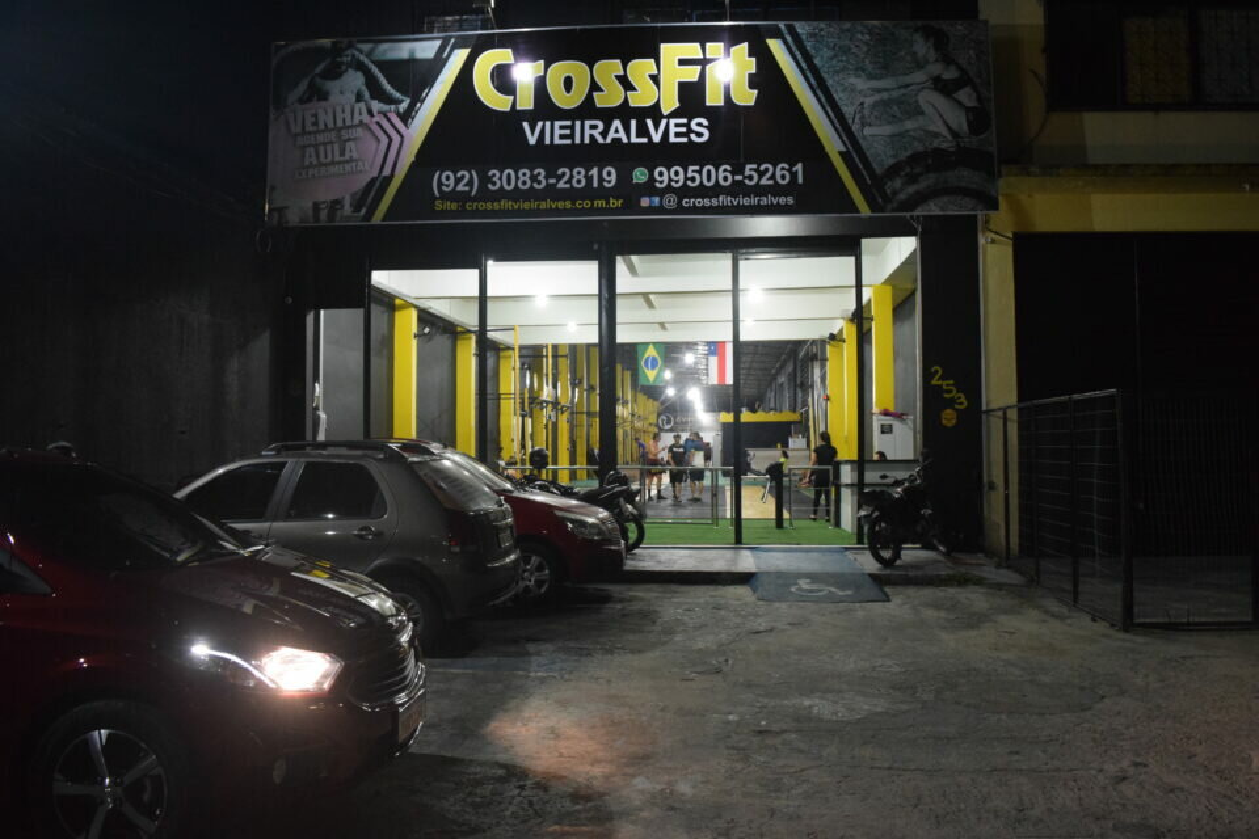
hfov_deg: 67.4
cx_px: 630
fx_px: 944
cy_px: 420
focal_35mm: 27
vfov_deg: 47.9
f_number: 5.6
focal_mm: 18
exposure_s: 1/30
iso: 3200
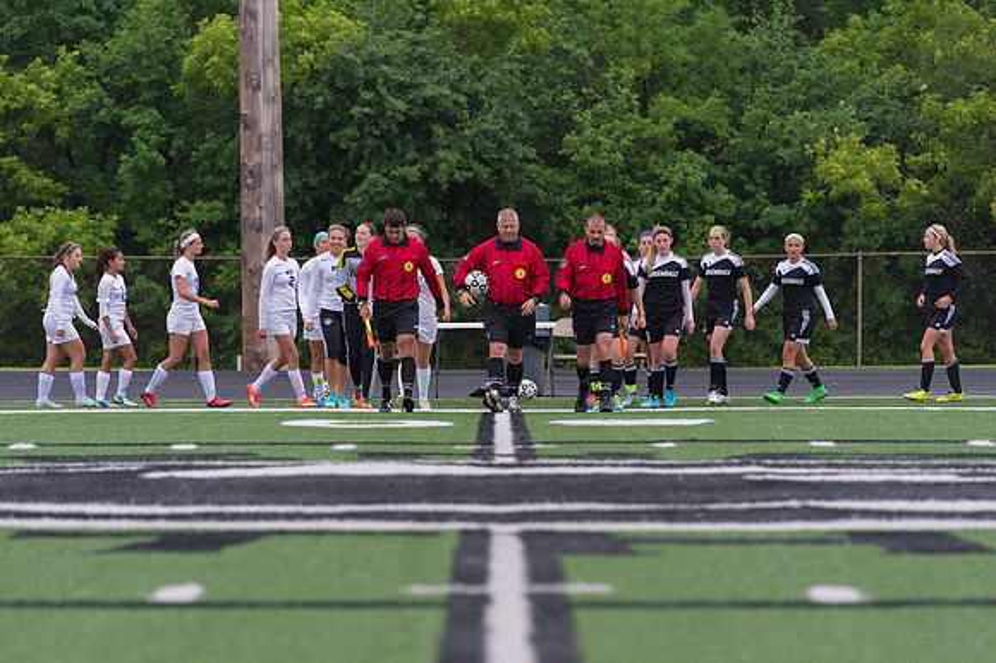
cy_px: 332
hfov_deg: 10.1
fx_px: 5641
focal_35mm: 204
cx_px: 498
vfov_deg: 6.7
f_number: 4.5
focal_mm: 200
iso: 800
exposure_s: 1/1000
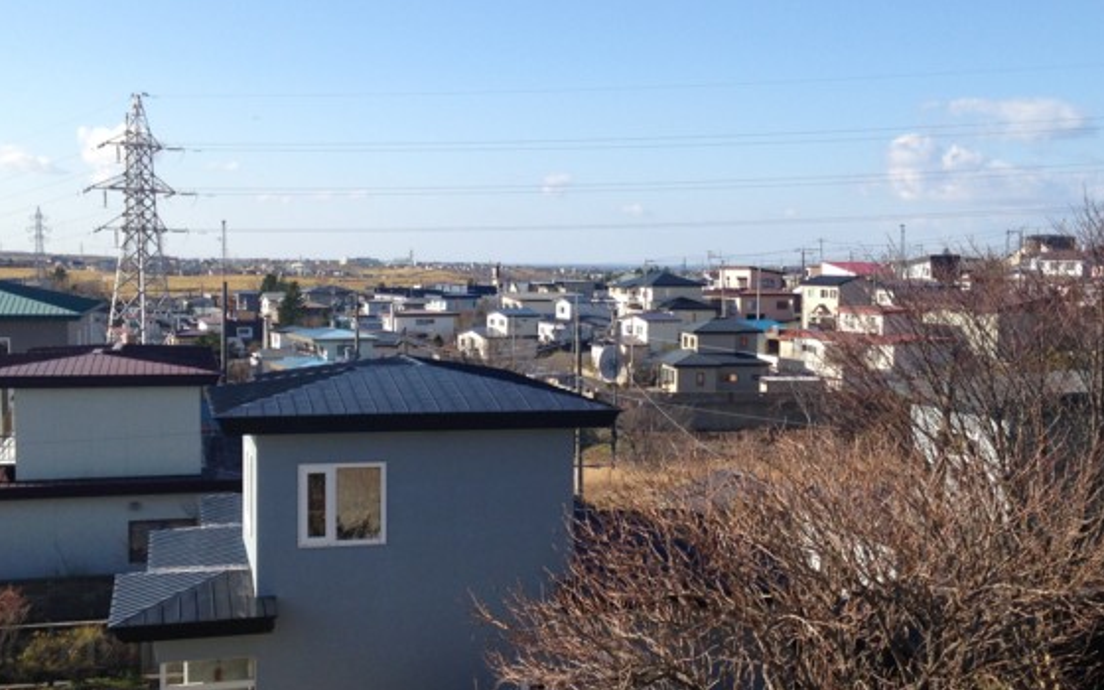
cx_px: 548
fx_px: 1504
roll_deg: +0.0
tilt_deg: -5.3
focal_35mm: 50
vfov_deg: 25.8
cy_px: 369
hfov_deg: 40.3
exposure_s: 1/1205
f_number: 2.4
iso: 50
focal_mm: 4.12
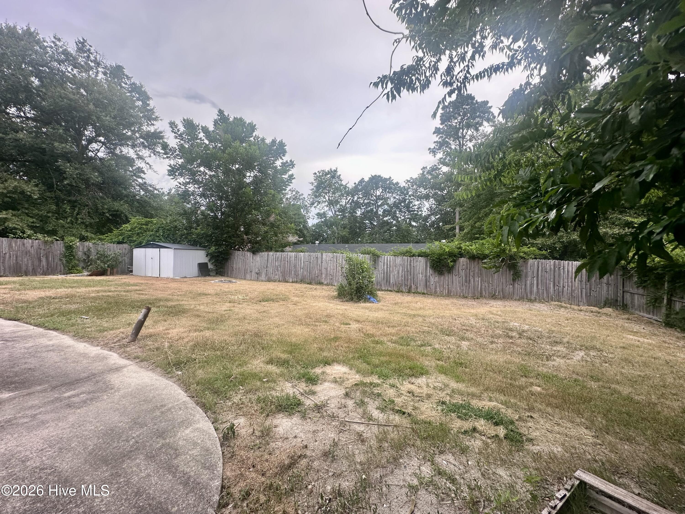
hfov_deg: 102.1
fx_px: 277
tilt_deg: +0.7
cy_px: 257
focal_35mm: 14
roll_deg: -0.2
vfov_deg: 85.7
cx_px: 342
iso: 40
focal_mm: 2.22
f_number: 2.2
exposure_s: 1/365
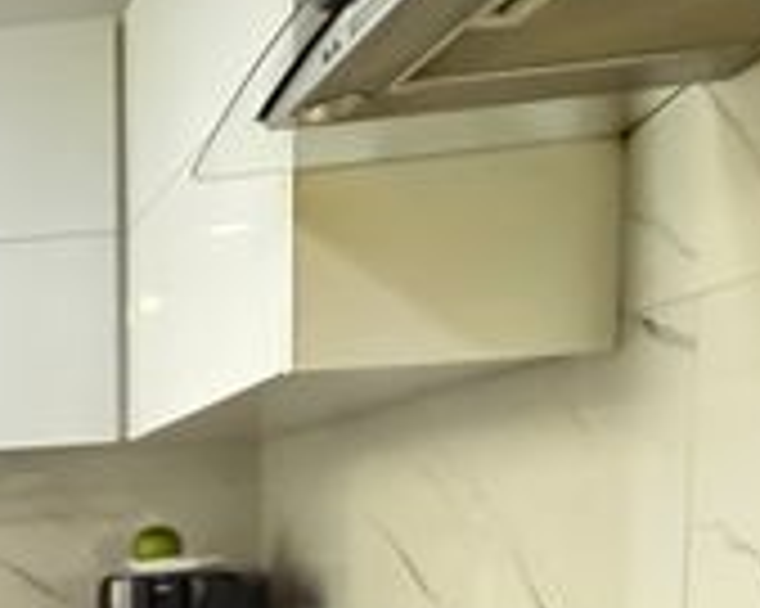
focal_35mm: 54
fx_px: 1214
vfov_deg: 25.6
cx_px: -340
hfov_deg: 26.5
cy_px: 703
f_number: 2.2
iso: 1000
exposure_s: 1/60
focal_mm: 2.22
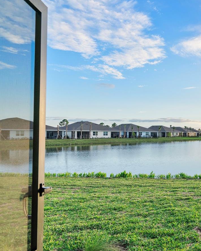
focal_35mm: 27
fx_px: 201
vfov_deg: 64.0
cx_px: 217
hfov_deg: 42.7
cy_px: 131
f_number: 8
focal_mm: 16
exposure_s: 1/1000
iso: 500
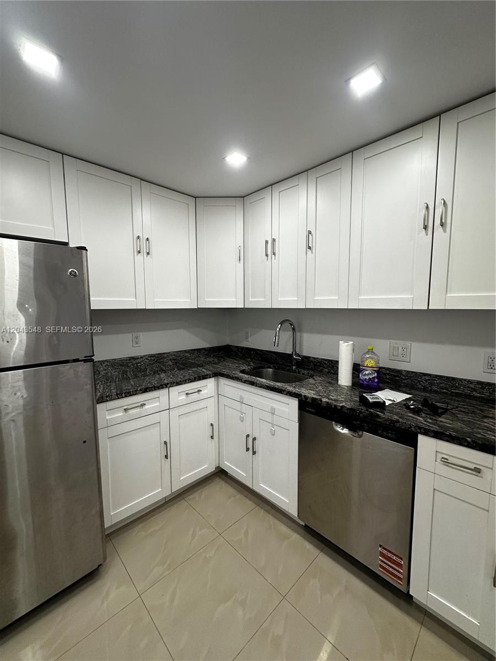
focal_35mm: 14
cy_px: 330
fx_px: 267
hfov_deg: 85.7
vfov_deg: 102.1
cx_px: 248
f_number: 2.2
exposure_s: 1/120
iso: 160
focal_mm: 2.22
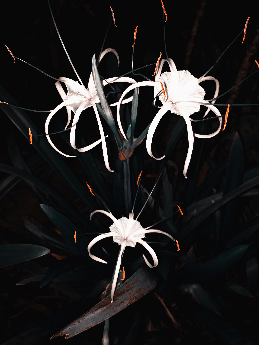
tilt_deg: -47.2
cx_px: 130
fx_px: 289
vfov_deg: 61.7
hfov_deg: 48.2
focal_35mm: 29
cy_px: 172
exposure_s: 1/25
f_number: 2.2
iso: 40
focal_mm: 4.15
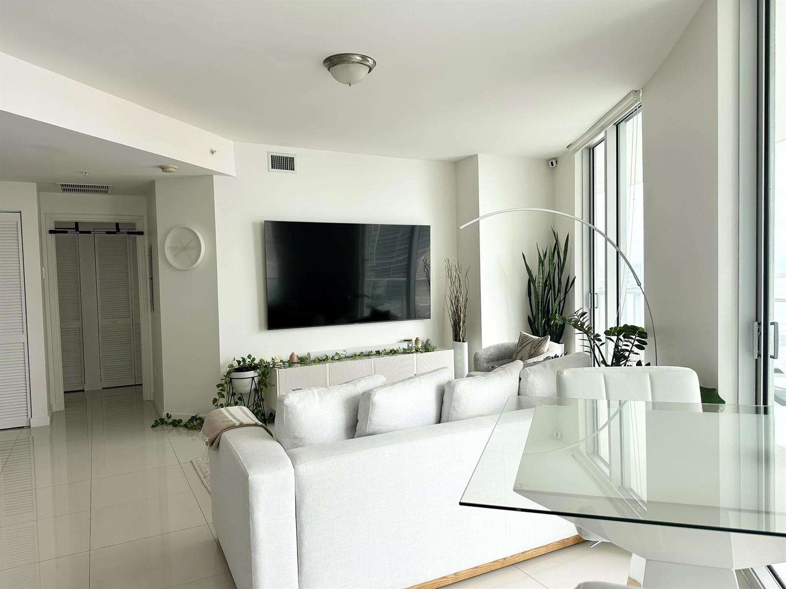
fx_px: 545
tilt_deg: -1.7
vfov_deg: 56.8
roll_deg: +1.3
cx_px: 393
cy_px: 294
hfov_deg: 71.6
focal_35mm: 24
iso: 80
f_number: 1.78
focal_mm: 6.86
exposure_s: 1/444
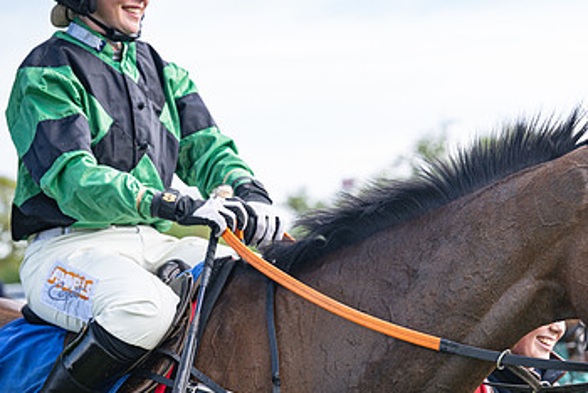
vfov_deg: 11.8
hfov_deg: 17.6
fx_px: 1896
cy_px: 211
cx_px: 405
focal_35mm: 116
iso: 400
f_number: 4
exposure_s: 1/1250
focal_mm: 70
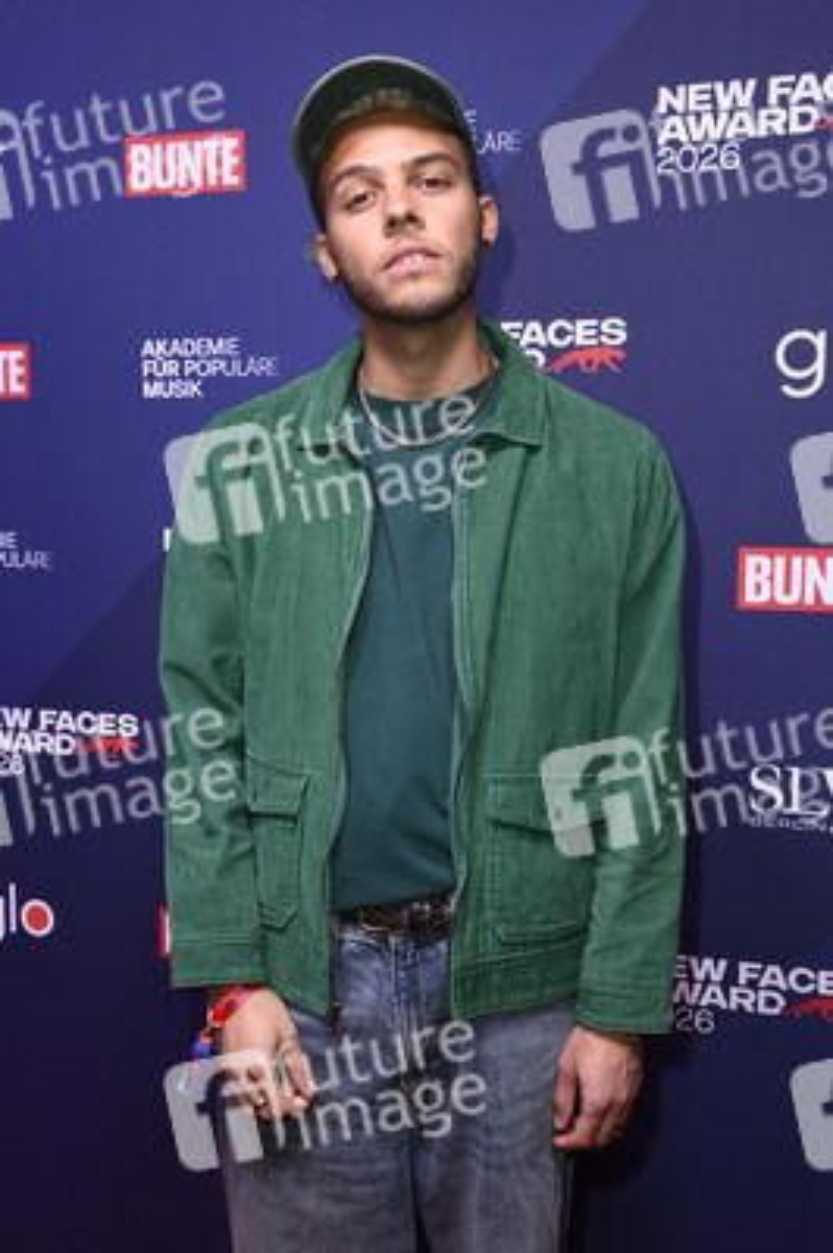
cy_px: 626
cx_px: 416
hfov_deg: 33.3
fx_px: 1391
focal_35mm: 40
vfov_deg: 48.5
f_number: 5.6
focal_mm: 40
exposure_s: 1/250
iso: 1000
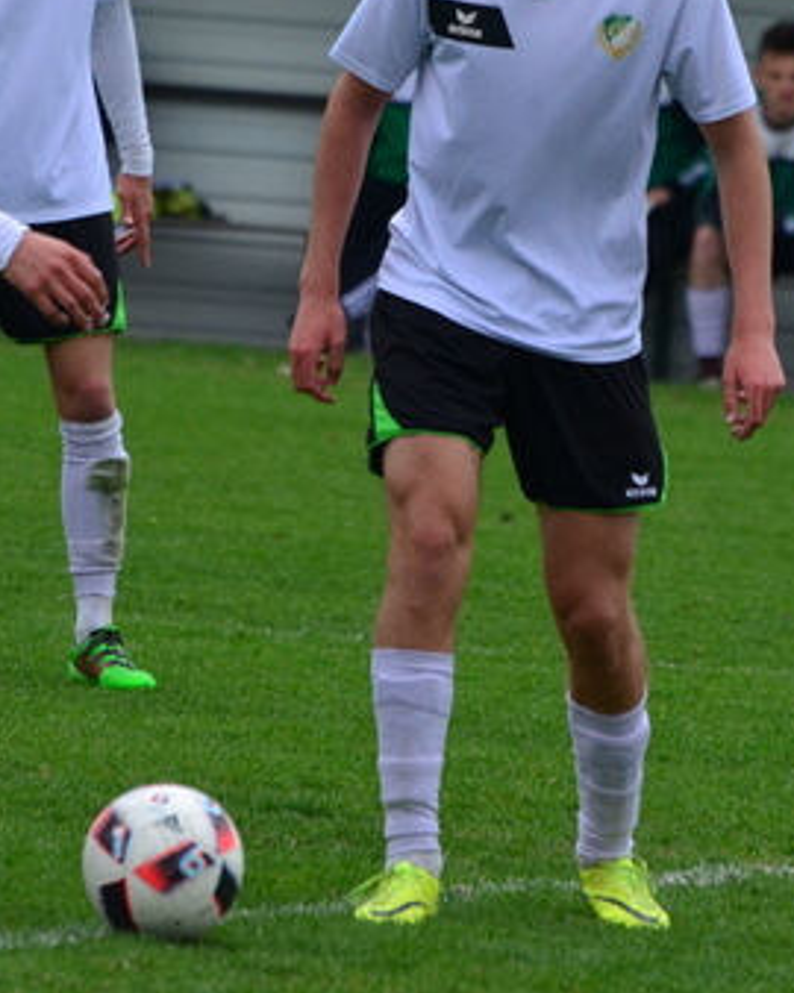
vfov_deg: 2.4
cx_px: 444
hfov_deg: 1.9
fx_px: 24197
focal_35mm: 823
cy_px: 179
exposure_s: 1/1250
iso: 640
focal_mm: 220
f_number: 5.3
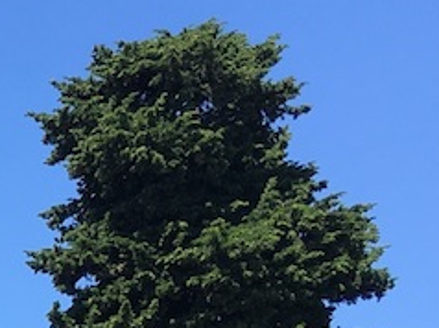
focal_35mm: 156
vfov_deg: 9.2
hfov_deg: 10.9
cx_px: -581
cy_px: 516
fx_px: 1976
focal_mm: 4.15
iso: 25
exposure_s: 1/836
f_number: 2.2
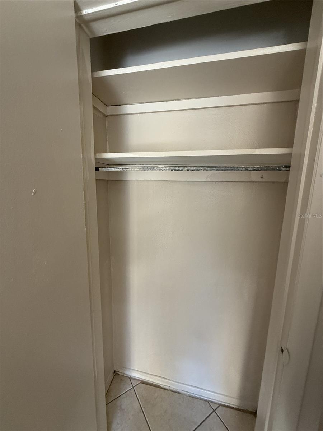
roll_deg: -1.1
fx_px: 174
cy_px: 216
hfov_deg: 85.7
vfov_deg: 102.1
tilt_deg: -7.6
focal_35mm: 14
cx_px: 162
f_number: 2.2
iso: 200
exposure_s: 1/99
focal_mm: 2.22
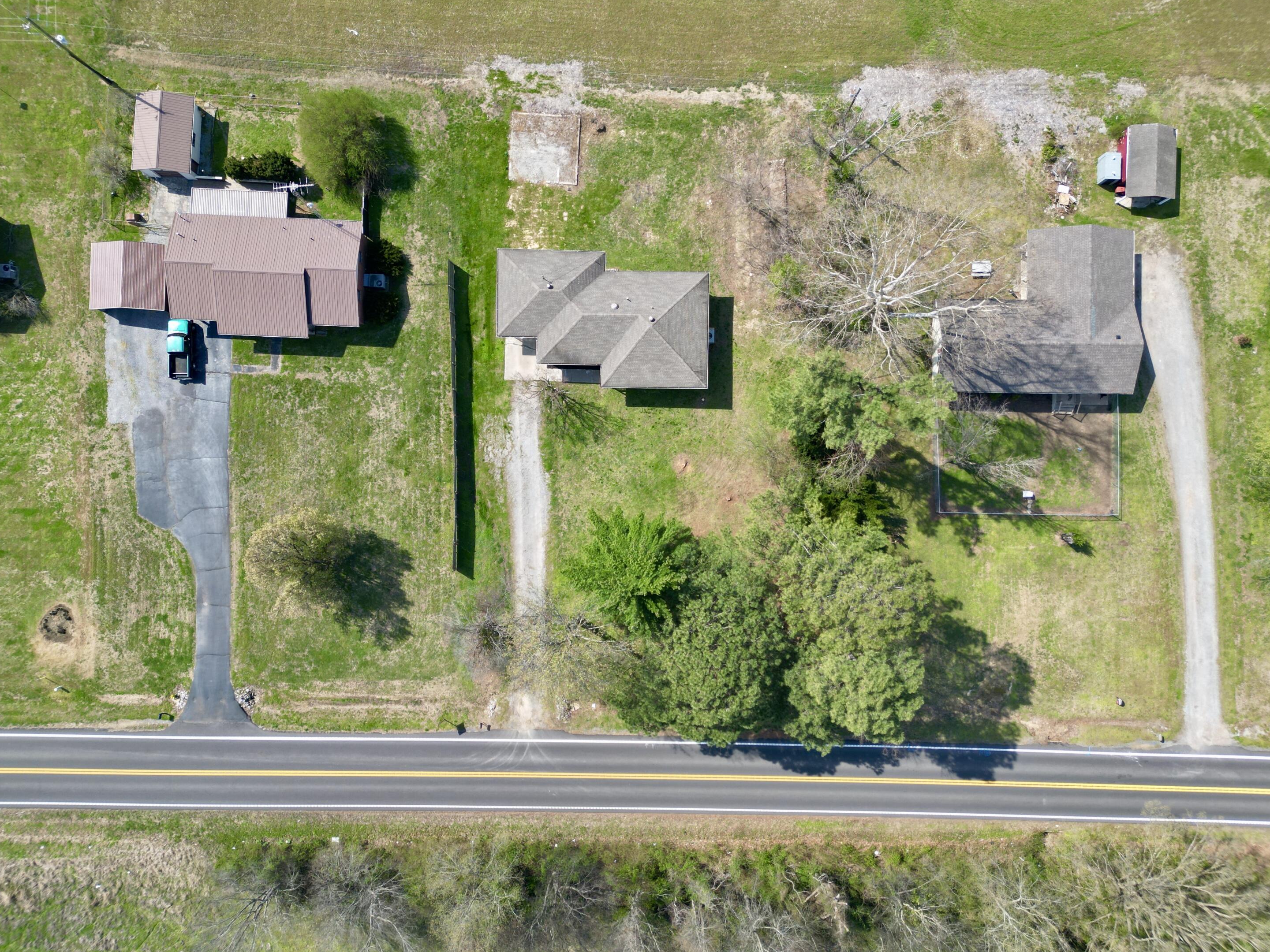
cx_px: 644
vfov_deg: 54.9
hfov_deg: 69.4
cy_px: 477
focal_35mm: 25
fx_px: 917
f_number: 1.7
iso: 100
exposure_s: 1/1250
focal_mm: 6.72
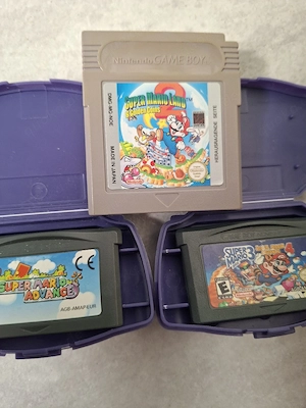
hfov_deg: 58.9
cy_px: 204
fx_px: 271
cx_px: 153
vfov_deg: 73.9
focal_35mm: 23
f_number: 1.8
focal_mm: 5.54
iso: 250
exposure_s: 1/50
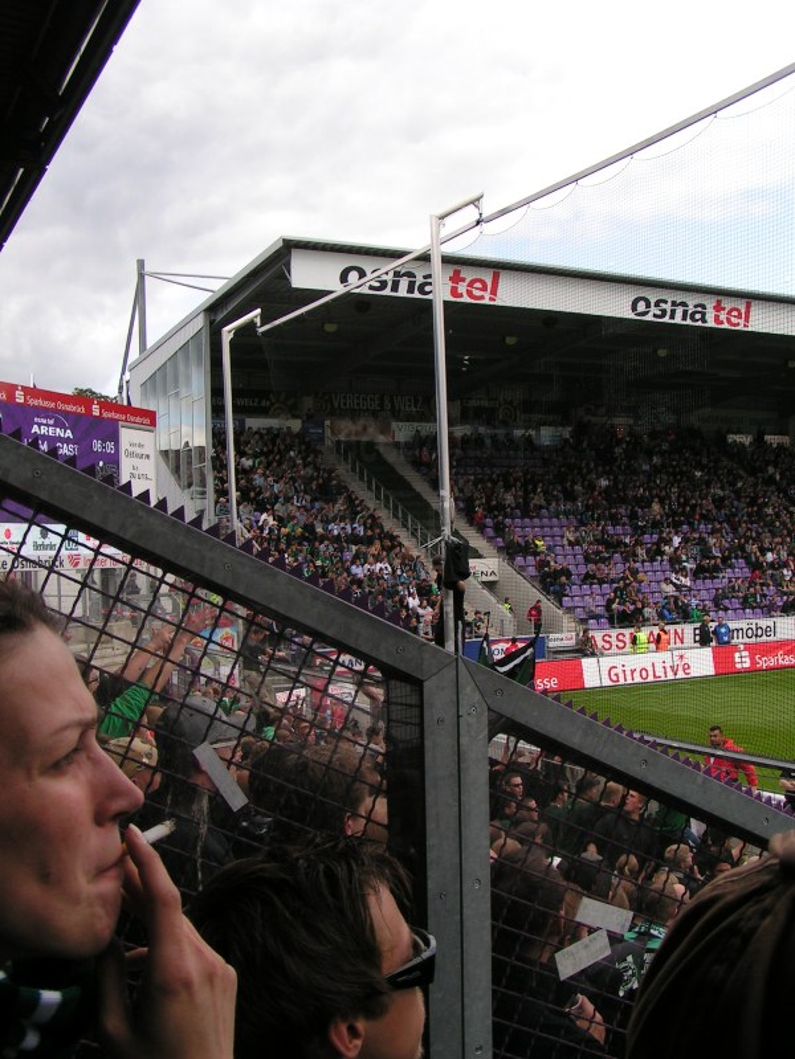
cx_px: 398
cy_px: 530
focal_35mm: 38
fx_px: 1164
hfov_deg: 37.7
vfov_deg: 49.0
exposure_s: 1/200
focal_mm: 5.8
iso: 50
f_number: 5.6
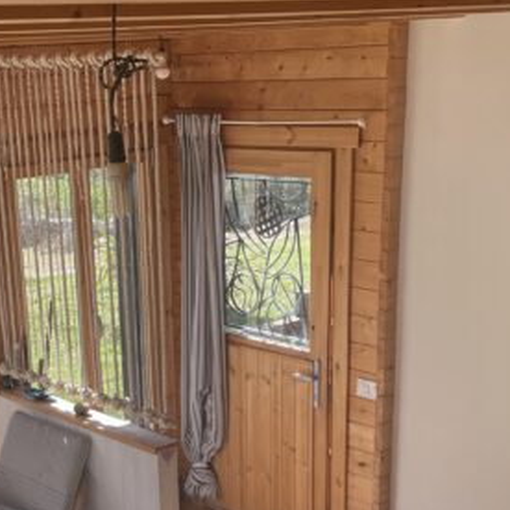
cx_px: 92
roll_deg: +3.5
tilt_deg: -19.3
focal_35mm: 64
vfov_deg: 26.3
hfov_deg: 26.3
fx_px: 1067
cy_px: 429
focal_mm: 4.2
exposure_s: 1/764
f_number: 1.6
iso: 32
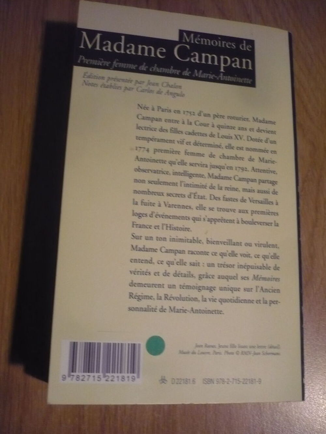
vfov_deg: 52.6
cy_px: 217
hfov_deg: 40.7
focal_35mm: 35
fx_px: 439
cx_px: 163
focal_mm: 5.8
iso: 400
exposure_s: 1/30
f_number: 2.8
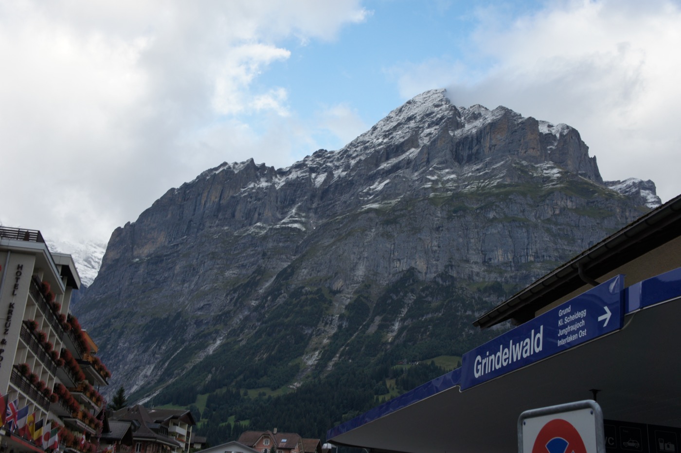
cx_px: 340
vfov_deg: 30.8
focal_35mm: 44
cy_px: 226
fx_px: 822
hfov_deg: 45.0
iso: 200
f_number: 7.1
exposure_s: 1/160
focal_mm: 29
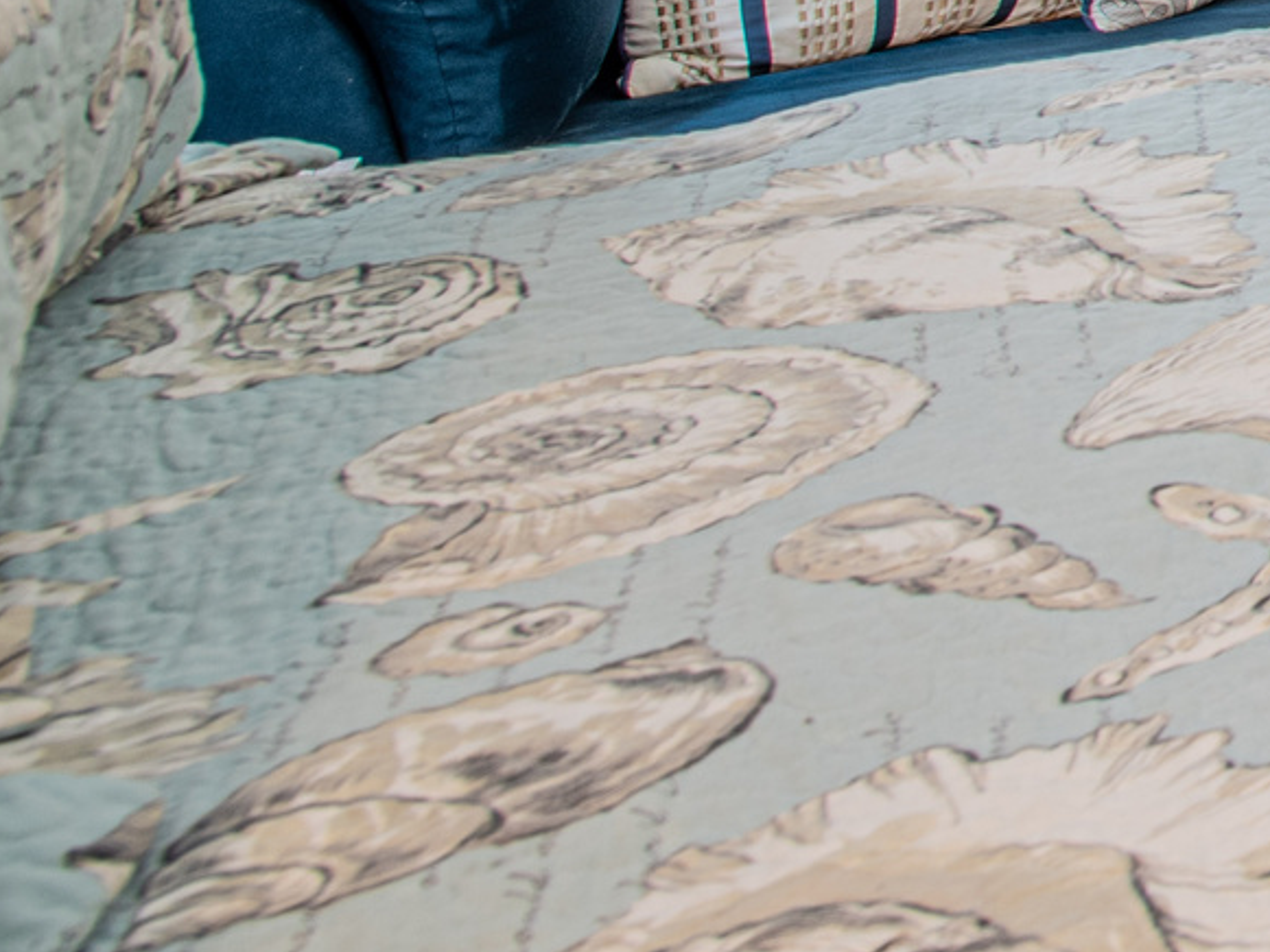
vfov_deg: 16.1
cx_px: 3291
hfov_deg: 13.8
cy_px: -861
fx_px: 2715
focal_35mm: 74
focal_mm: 14
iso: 64
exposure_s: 2
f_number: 9
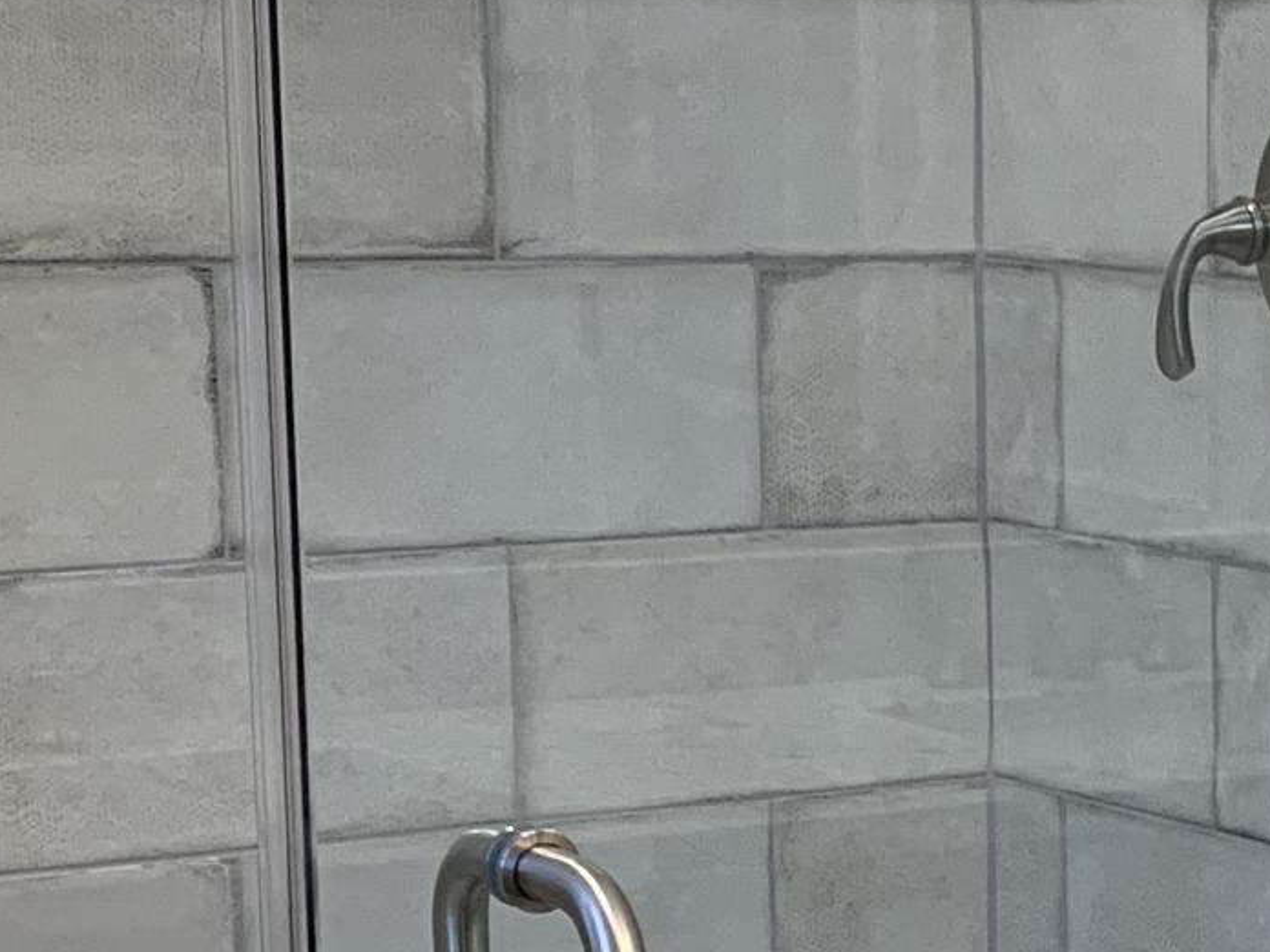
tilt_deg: -9.6
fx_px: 4109
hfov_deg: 16.5
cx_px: 1724
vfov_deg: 13.1
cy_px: 801
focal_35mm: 112
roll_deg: -1.3
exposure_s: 1/120
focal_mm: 4.25
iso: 80
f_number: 1.8
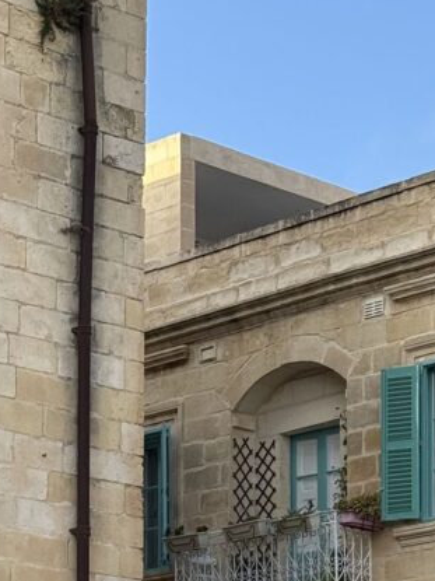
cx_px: 206
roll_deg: -0.7
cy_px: 815
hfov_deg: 10.0
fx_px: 2481
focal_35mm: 148
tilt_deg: +3.4
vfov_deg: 12.8
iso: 80
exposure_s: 1/1715
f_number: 1.78
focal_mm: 6.76
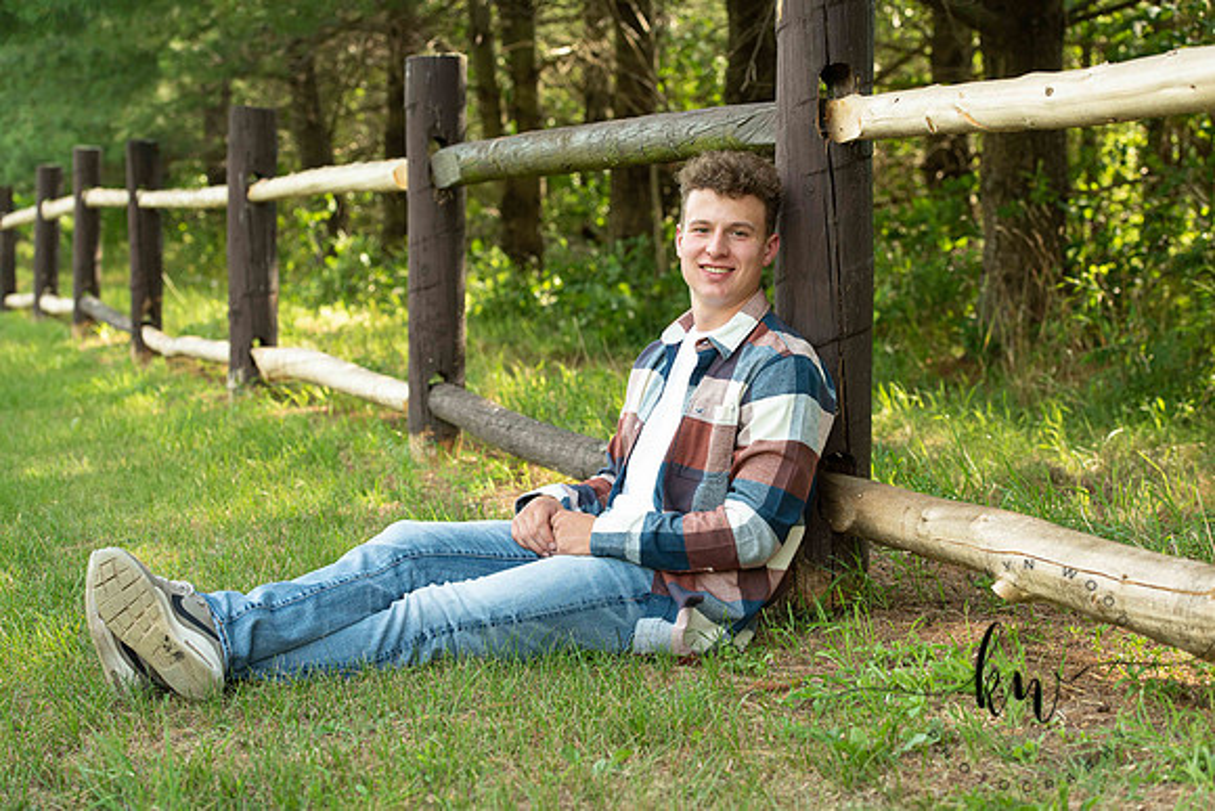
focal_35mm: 75
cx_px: 608
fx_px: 2532
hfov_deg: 27.0
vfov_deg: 18.2
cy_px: 406
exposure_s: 1/200
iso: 400
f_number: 5
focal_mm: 75
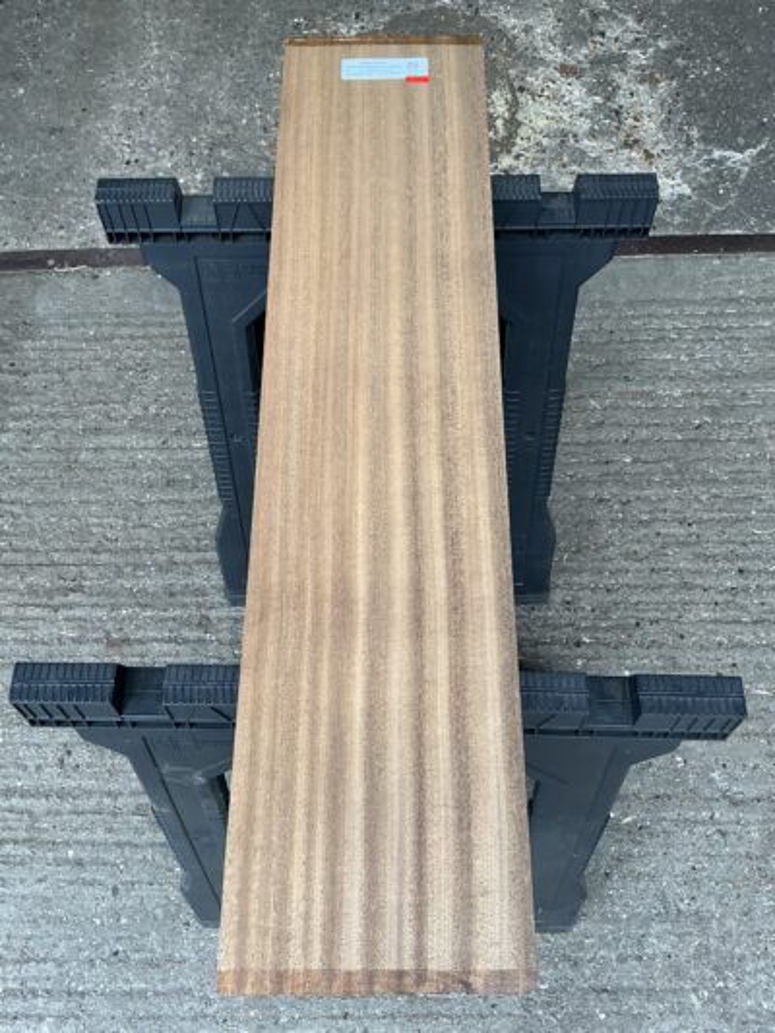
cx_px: 388
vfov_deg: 61.6
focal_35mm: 29
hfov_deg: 48.2
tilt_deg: -67.0
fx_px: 865
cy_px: 516
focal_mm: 3
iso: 40
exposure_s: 1/100
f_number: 1.8
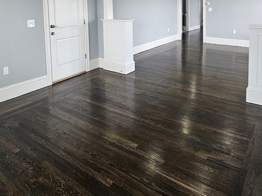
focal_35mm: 27
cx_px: 143
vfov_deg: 46.1
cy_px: 17
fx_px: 204
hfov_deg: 65.2
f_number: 2.2
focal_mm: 2.2
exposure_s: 1/60
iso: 64
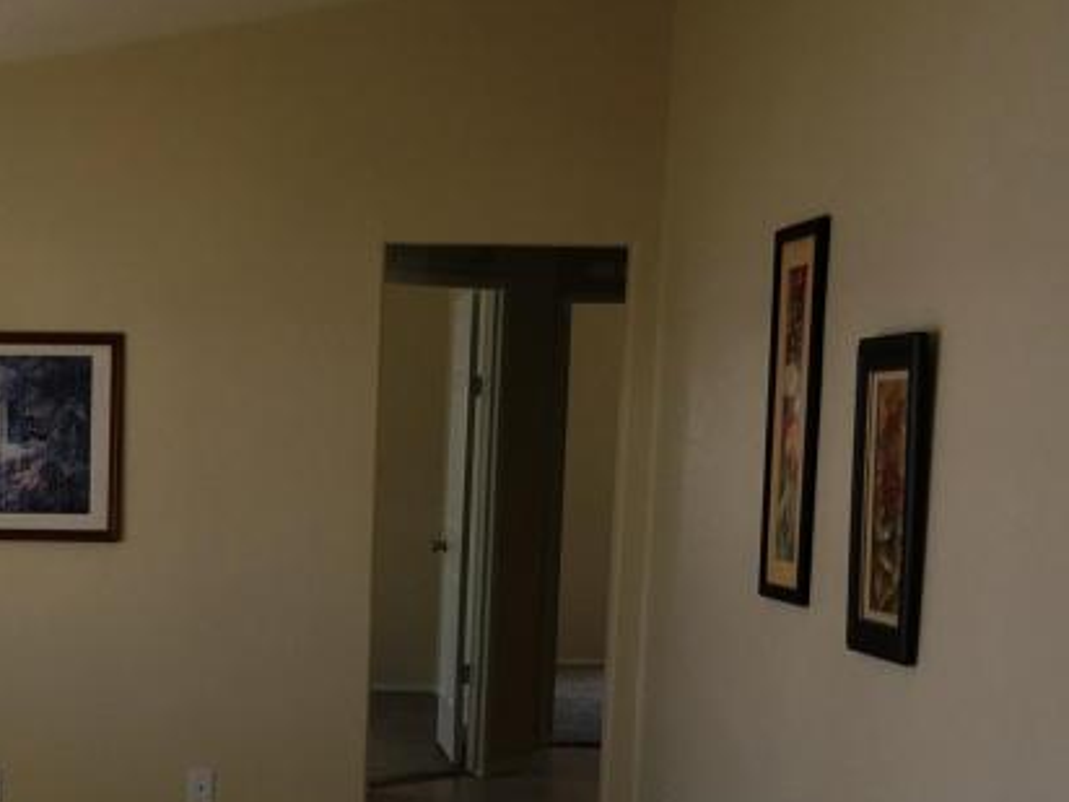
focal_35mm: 72
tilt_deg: -6.6
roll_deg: -1.1
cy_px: 740
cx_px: -8
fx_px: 2223
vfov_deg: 20.0
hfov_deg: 25.6
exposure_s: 1/60
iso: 25
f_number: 2.2
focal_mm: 4.15
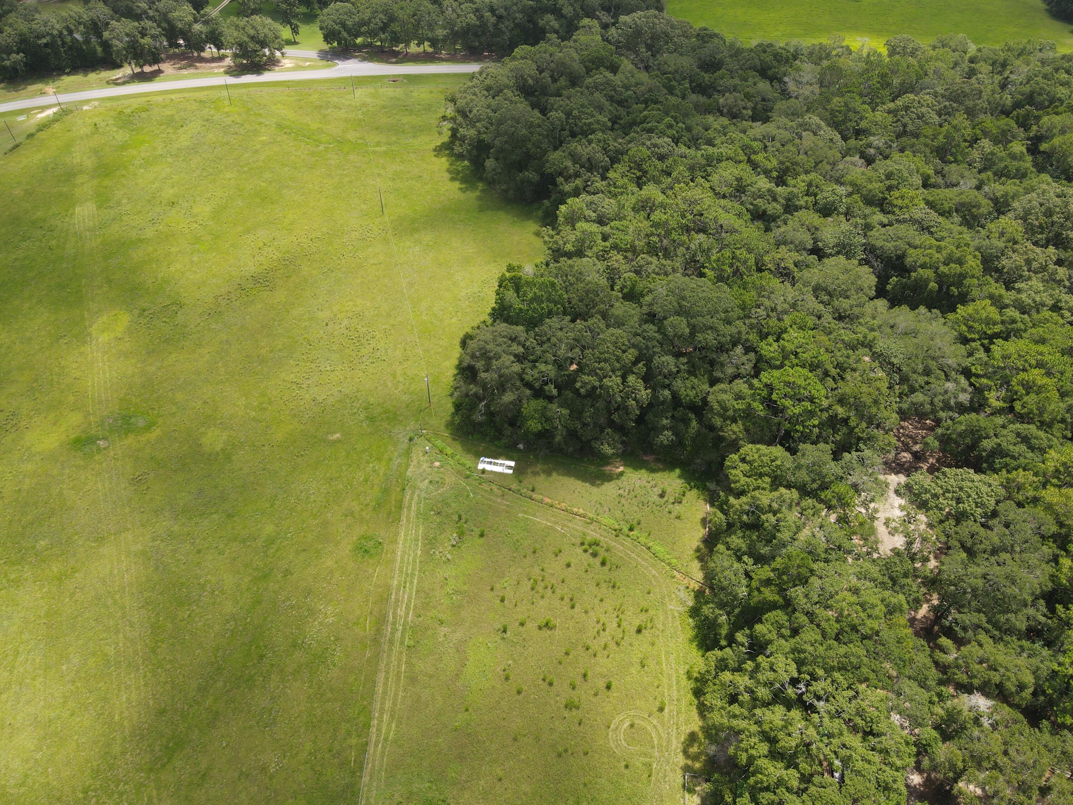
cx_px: 536
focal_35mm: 24
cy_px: 402
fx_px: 744
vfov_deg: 56.8
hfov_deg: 71.6
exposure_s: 1/320
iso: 100
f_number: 2.8
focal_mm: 4.5
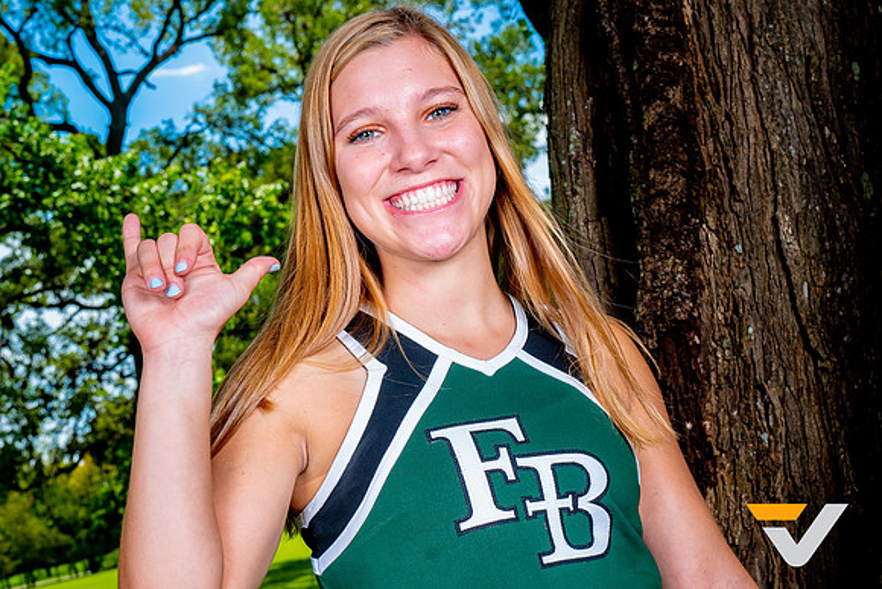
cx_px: 430
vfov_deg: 22.9
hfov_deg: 33.9
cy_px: 373
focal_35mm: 59
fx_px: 1446
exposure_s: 1/125
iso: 100
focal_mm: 43
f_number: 8
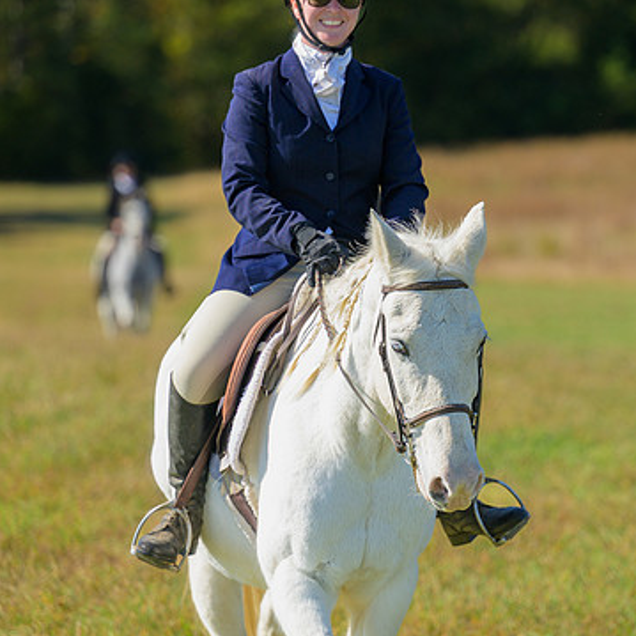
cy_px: 292
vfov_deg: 6.7
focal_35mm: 260
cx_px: 408
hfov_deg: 6.7
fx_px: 5405
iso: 200
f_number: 3.2
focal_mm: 160
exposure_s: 1/800
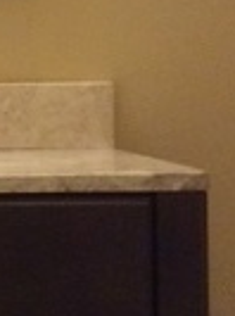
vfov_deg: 12.8
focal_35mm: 154
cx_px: -166
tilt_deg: -1.1
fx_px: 1401
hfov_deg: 9.2
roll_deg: +0.5
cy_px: 93
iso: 250
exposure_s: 1/17
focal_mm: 3.3
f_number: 2.4
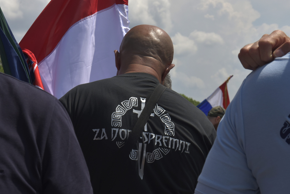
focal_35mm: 61
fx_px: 492
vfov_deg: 22.3
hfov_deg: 32.9
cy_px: 97
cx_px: 147
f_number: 11
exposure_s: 1/800
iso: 400
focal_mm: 60
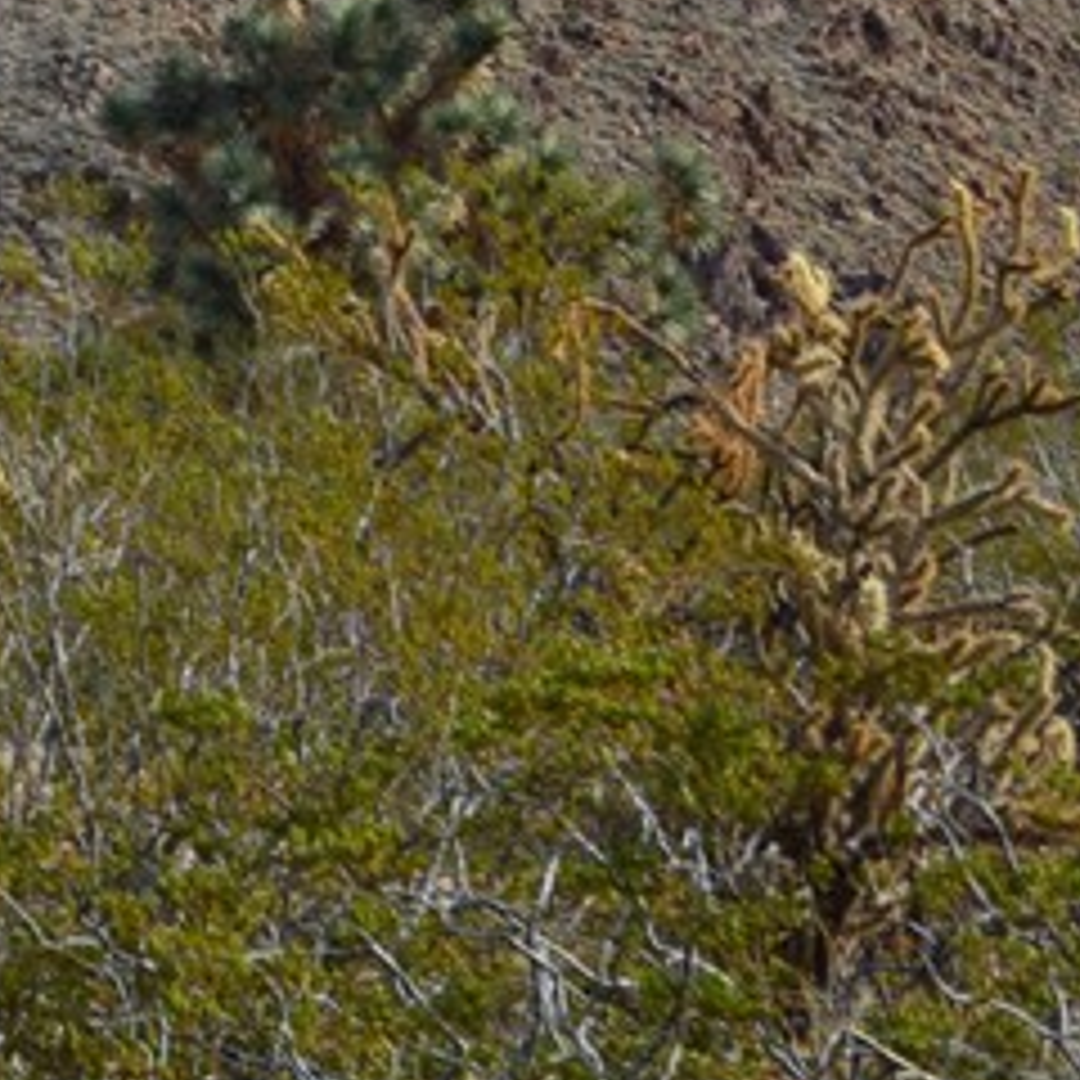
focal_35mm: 317
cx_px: 1436
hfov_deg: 5.5
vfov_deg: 5.5
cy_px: -27
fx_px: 11187
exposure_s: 1/320
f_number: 10
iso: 200
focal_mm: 55
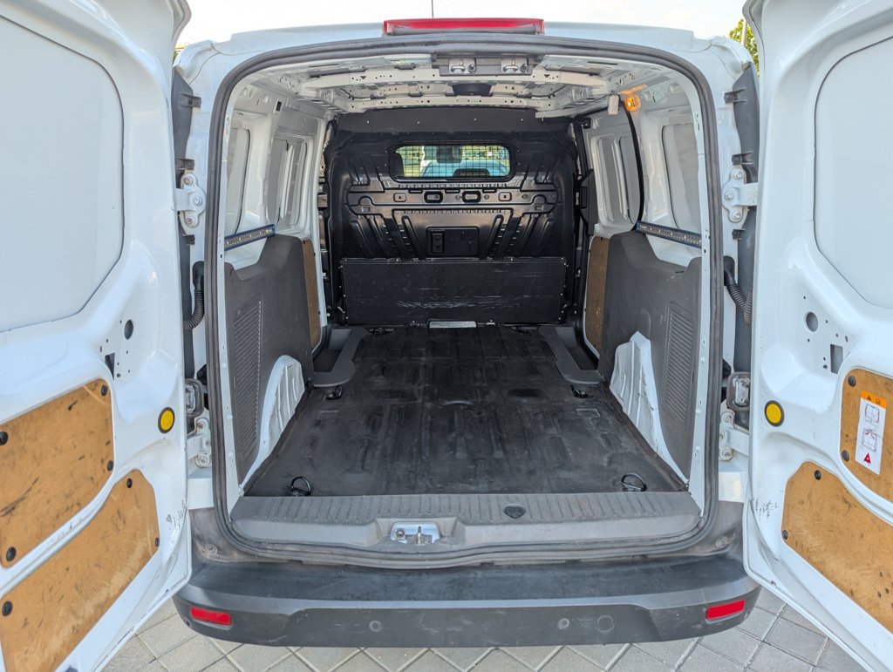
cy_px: 336
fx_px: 620
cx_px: 446
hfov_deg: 71.5
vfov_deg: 56.9
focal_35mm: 24
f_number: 1.68
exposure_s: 1/186
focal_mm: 6.9
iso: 16
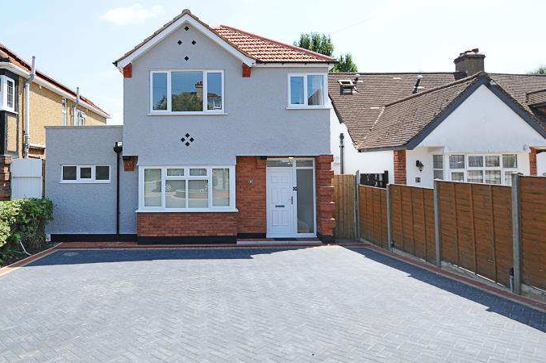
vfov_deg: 52.7
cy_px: 145
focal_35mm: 24
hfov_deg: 72.1
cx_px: 193
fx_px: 364
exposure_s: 1/400
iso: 320
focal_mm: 12
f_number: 7.1
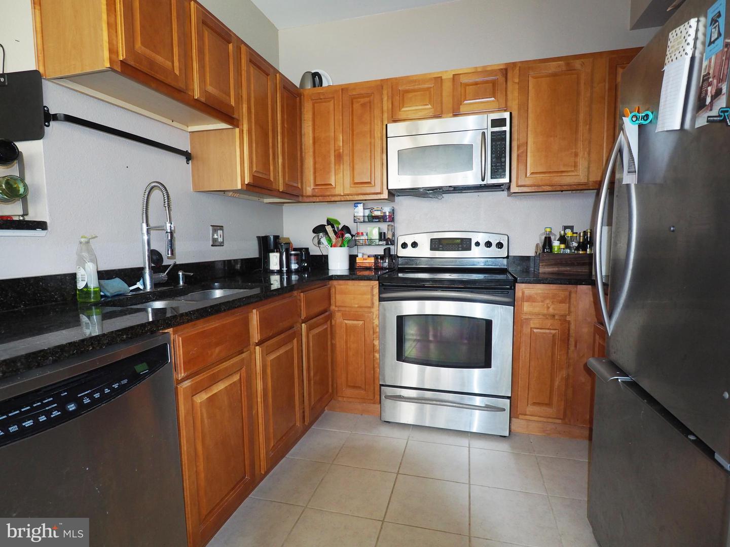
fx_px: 380
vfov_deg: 71.6
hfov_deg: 87.8
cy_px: 274
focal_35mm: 18
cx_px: 365
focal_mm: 9
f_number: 4
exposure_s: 1/60
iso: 640
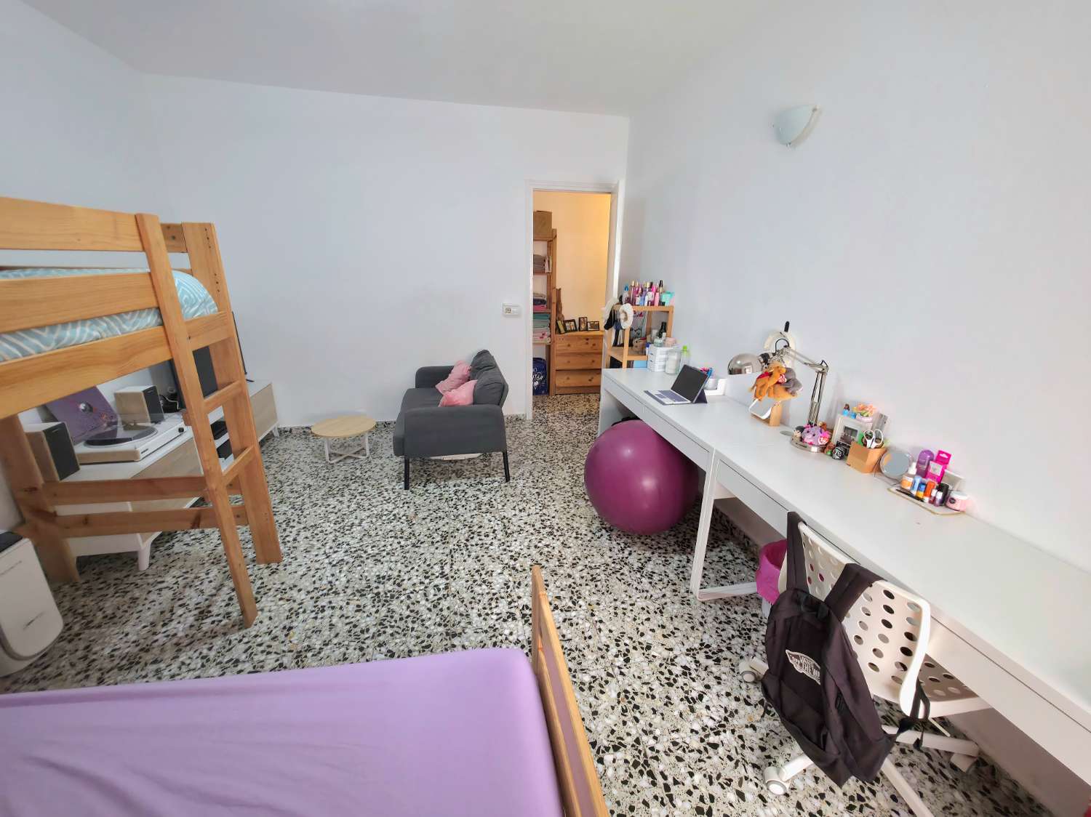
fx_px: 410
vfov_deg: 89.9
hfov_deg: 106.2
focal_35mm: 13
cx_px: 546
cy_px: 408
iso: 125
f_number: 1.9
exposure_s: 1/33.4
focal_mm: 2.2
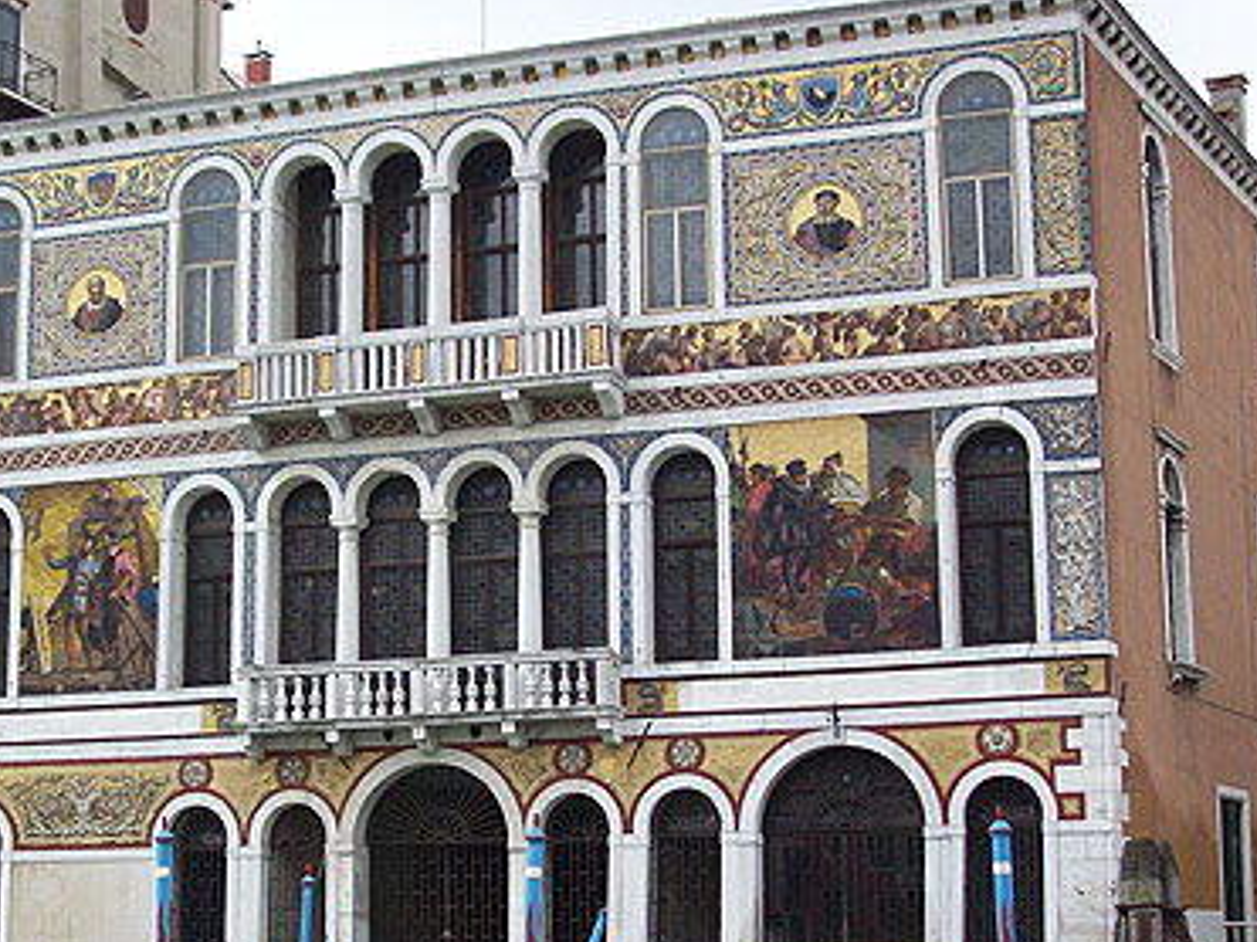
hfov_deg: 28.5
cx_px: 525
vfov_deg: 21.6
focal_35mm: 68
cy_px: 559
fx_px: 2468
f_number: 3.4
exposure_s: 1/539
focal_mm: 9.4
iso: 80
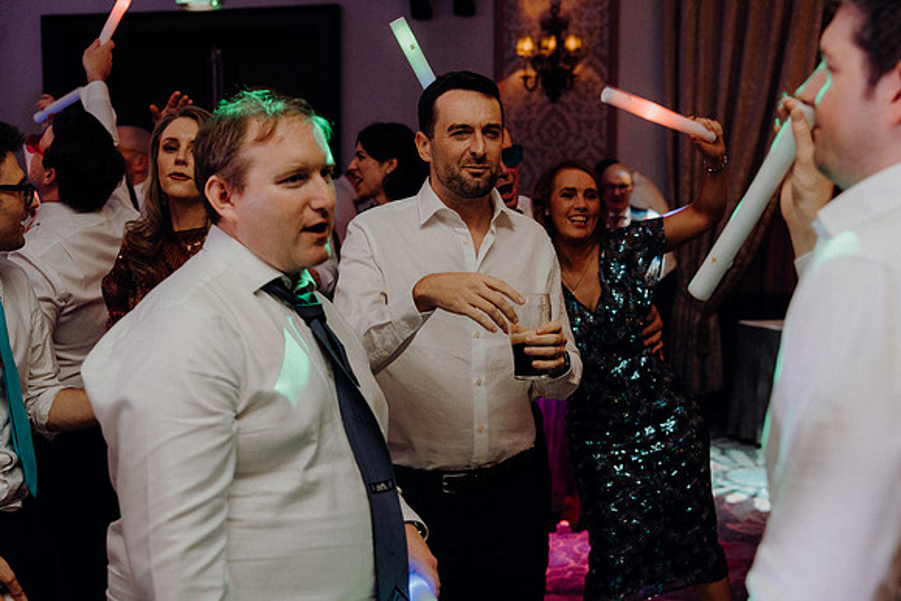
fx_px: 1202
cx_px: 450
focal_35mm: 48
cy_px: 300
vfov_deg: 28.1
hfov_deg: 41.1
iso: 2500
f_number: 3.5
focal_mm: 48
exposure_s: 1/160
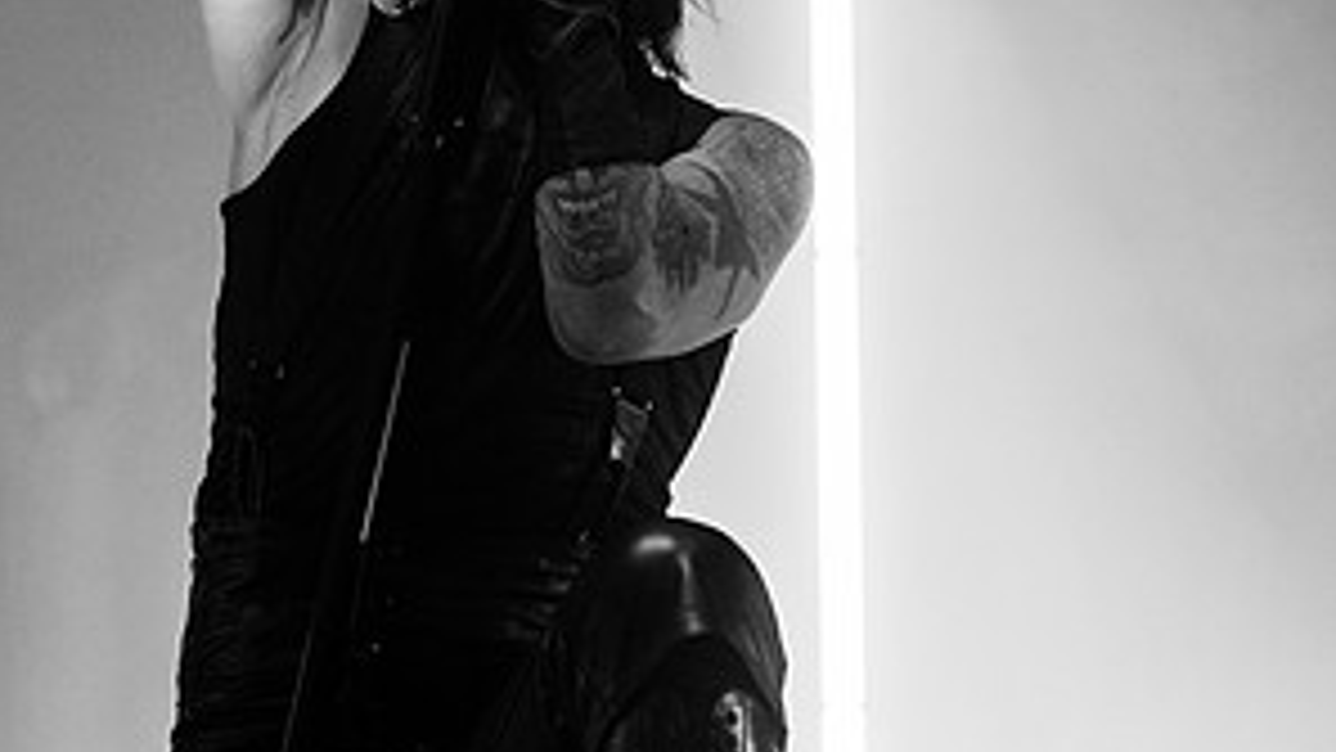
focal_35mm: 138
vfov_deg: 8.7
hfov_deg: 15.4
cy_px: -50
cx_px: 238
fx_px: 4888
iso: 1250
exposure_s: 1/800
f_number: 4
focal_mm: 58
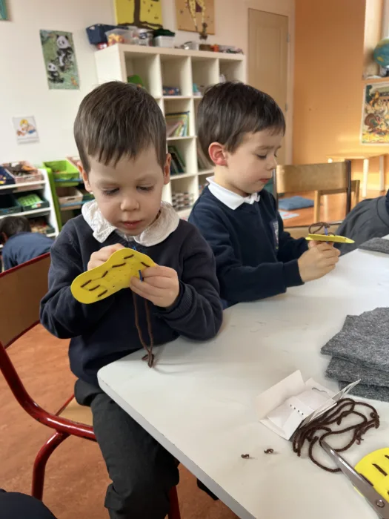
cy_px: 260
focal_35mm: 26
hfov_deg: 53.1
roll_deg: +3.7
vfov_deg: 67.3
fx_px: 390
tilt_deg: -18.7
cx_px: 194
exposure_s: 1/121
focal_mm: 5.7
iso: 50
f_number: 1.5
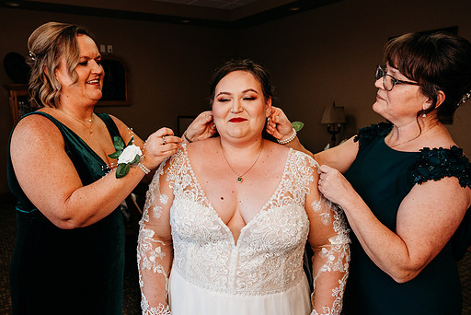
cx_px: 215
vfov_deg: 43.7
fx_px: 393
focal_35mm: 30
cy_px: 159
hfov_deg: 61.8
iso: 1250
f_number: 4.5
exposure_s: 1/200
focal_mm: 24
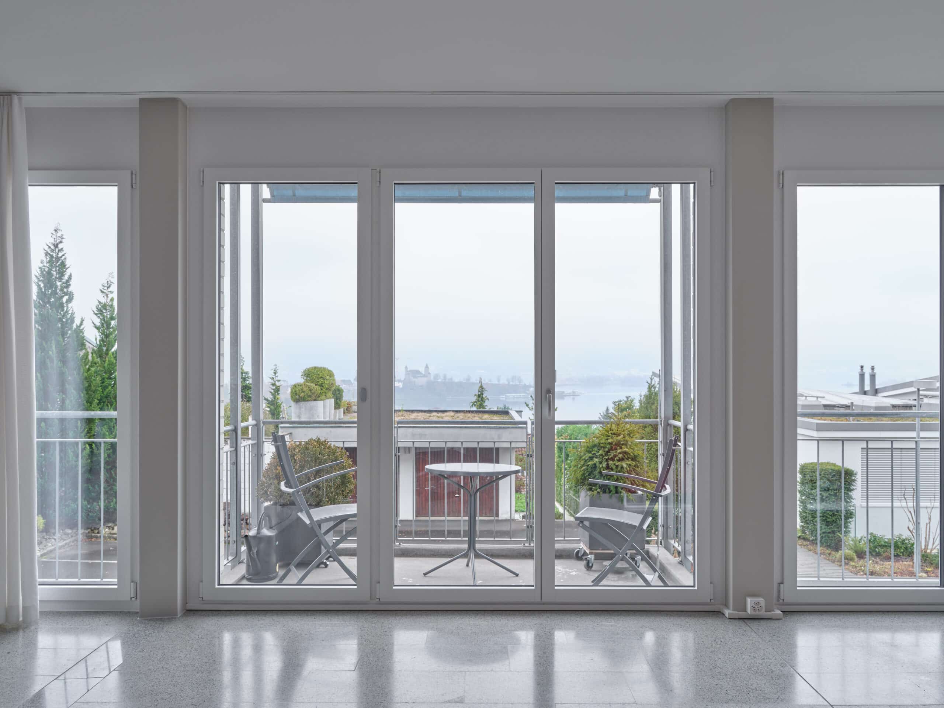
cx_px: 472
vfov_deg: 48.2
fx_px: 791
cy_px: 354
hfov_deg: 61.7
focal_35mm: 29
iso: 100
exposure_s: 1/10
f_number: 11
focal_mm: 36.2
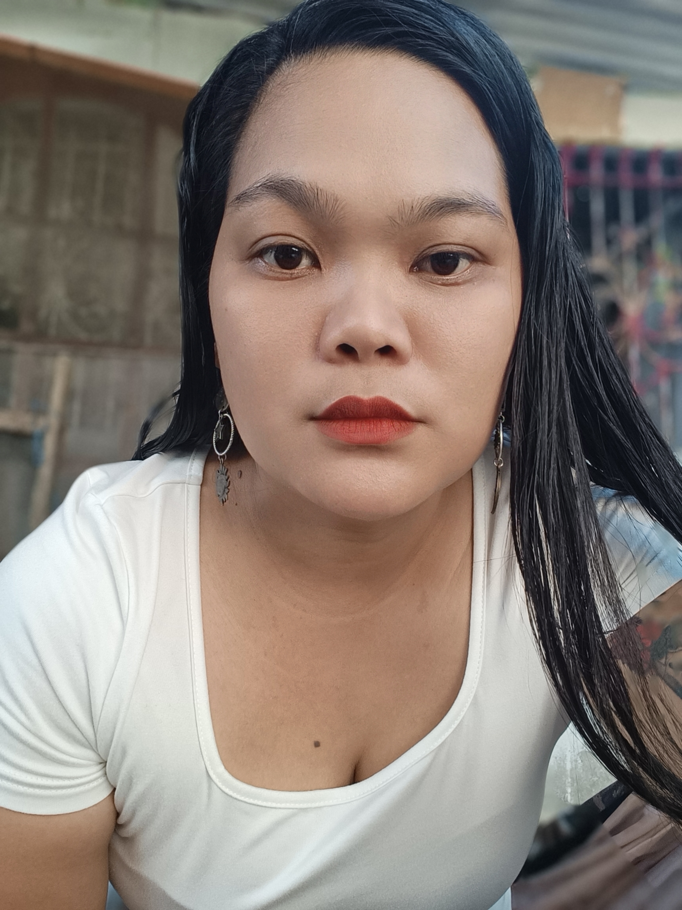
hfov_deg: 56.8
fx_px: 630
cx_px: 341
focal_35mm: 24
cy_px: 455
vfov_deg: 71.6
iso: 80
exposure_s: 1/50
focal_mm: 3.23
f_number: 4
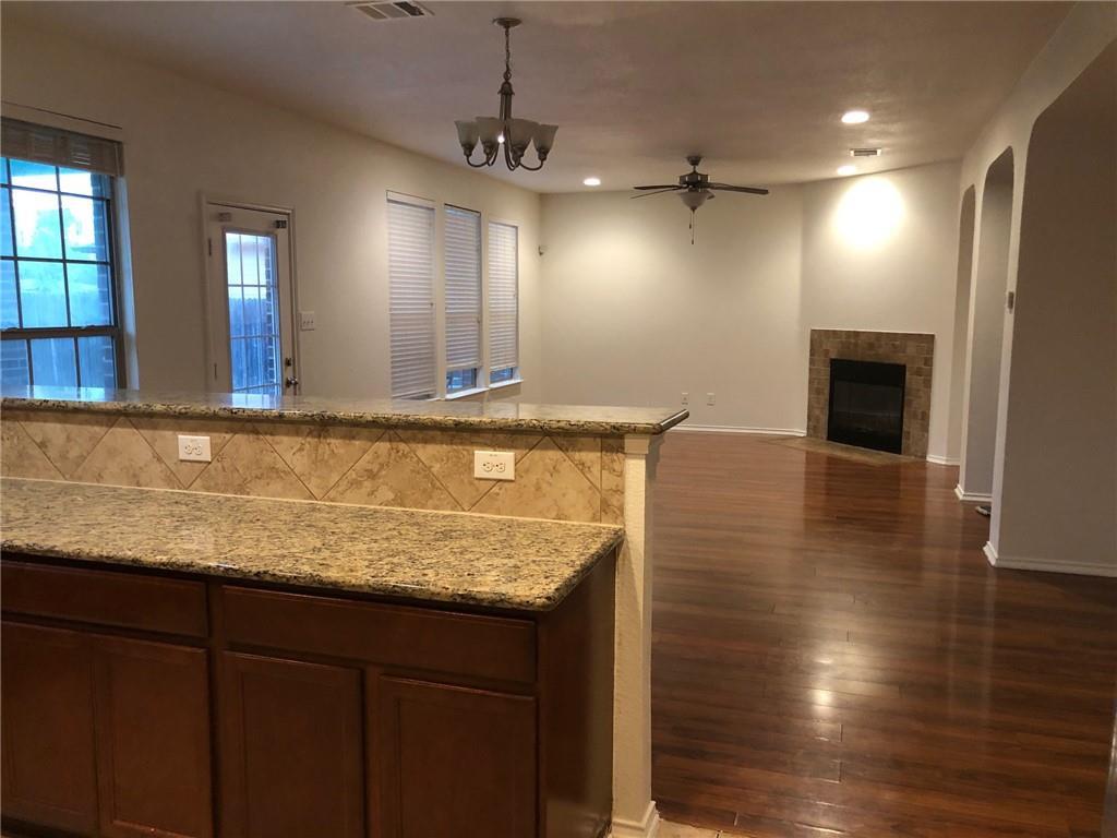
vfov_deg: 49.7
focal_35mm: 28
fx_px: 904
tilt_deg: -6.8
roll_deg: +1.0
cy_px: 419
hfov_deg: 63.4
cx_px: 558
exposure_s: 1/15
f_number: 1.8
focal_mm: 4
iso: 80
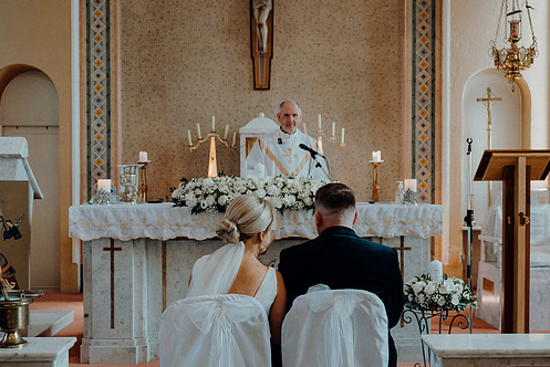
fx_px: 642
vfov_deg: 31.9
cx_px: 280
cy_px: 196
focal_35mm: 42
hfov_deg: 46.4
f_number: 3.5
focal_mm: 36
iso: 1600
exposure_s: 1/200
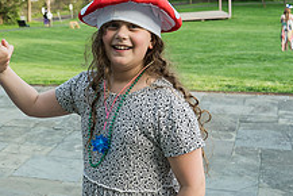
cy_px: 34
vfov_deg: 21.0
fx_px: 521
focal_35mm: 64
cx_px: 54
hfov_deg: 30.5
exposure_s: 1/250
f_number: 4
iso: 125
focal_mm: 24
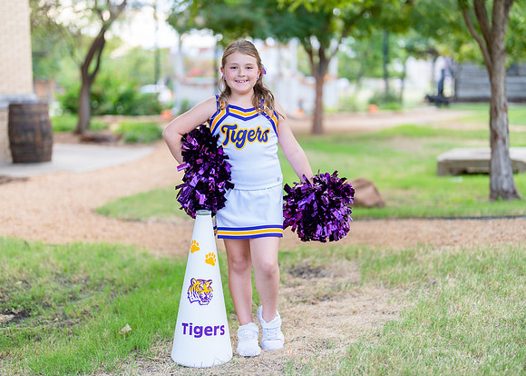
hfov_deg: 34.9
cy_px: 188
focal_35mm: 56
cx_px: 263
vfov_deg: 25.3
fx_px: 836
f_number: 1.2
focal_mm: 50
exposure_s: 1/400
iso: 125
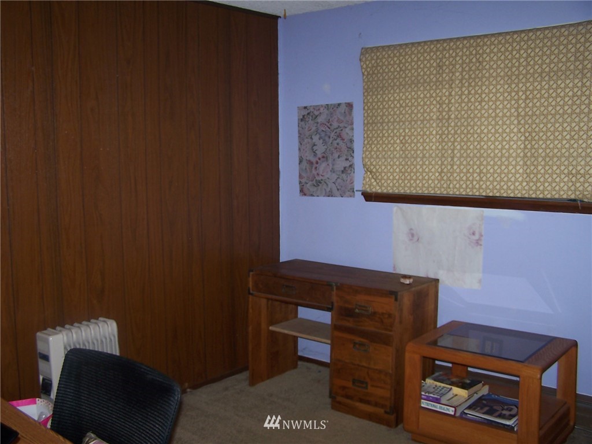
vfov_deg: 37.7
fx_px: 650
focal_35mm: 38
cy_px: 222
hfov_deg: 49.0
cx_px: 296
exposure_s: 1/60
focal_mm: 6.3
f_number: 2.8
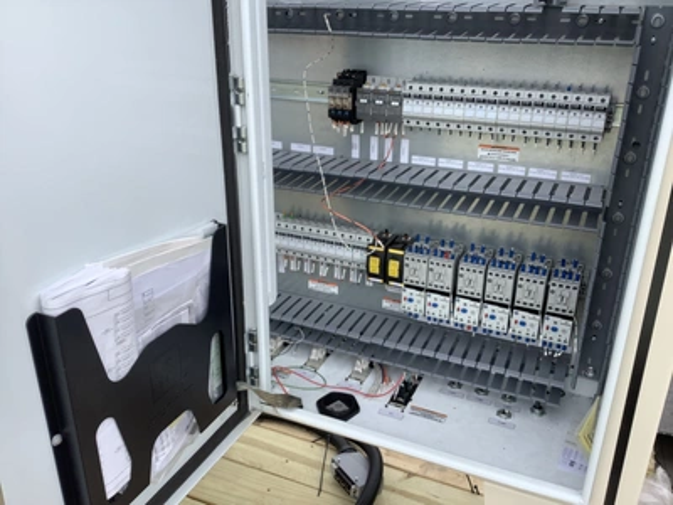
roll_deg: -1.8
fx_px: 603
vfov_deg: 45.4
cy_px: 252
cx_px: 336
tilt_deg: -21.6
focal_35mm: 31
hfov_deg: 58.4
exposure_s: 1/476
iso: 25
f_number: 2.4
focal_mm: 3.3
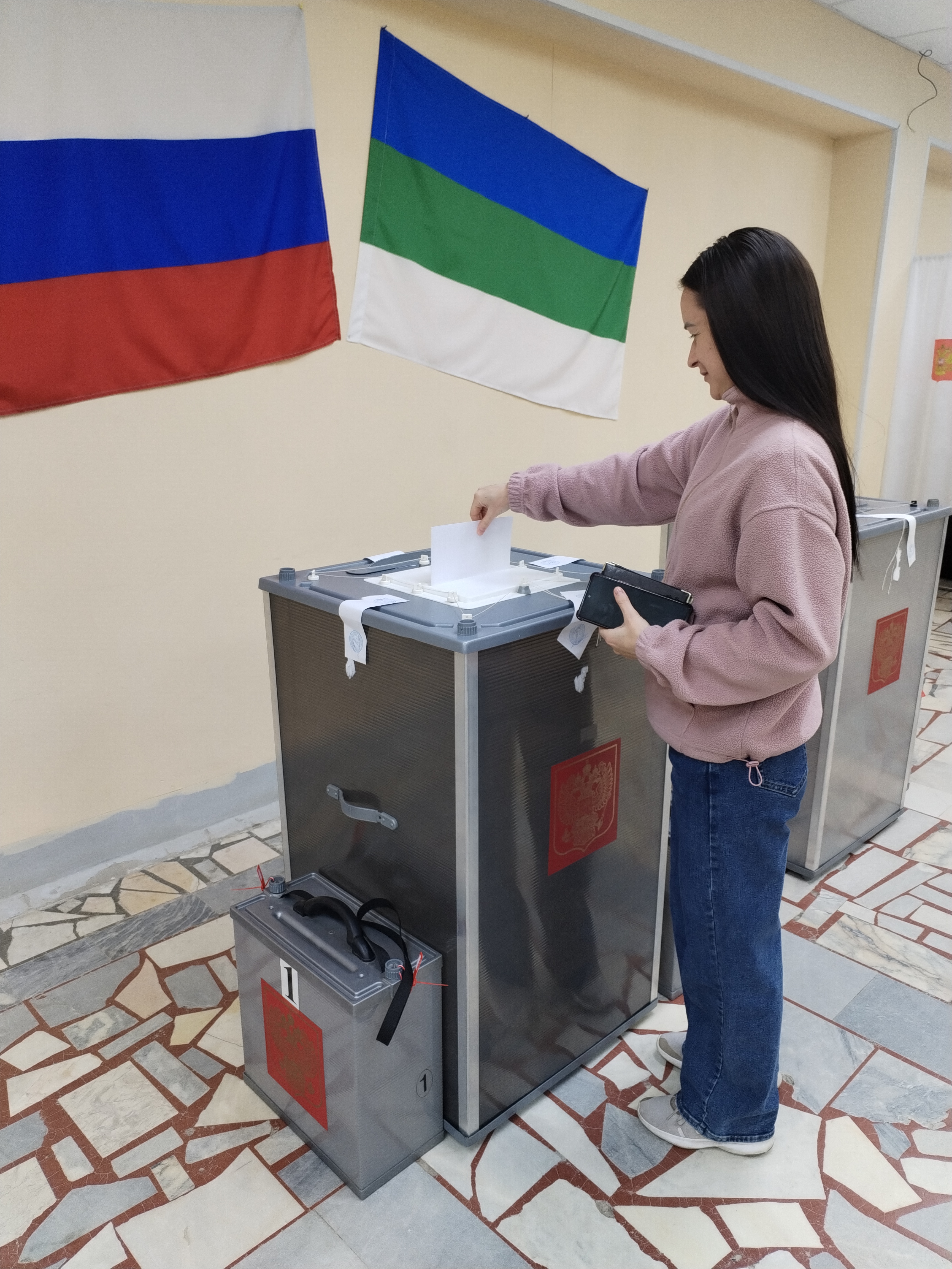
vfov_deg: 61.7
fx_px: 1063
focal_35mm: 29
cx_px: 476
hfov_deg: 48.2
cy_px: 634
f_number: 1.8
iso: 259
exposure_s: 1/50
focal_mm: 4.75
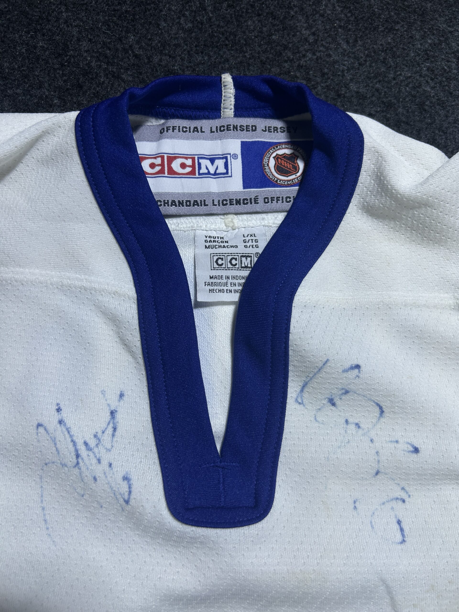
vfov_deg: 67.3
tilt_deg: -52.0
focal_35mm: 26
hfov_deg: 53.1
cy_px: 306
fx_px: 460
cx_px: 230
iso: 32
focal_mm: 5.7
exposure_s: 1/137
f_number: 1.5
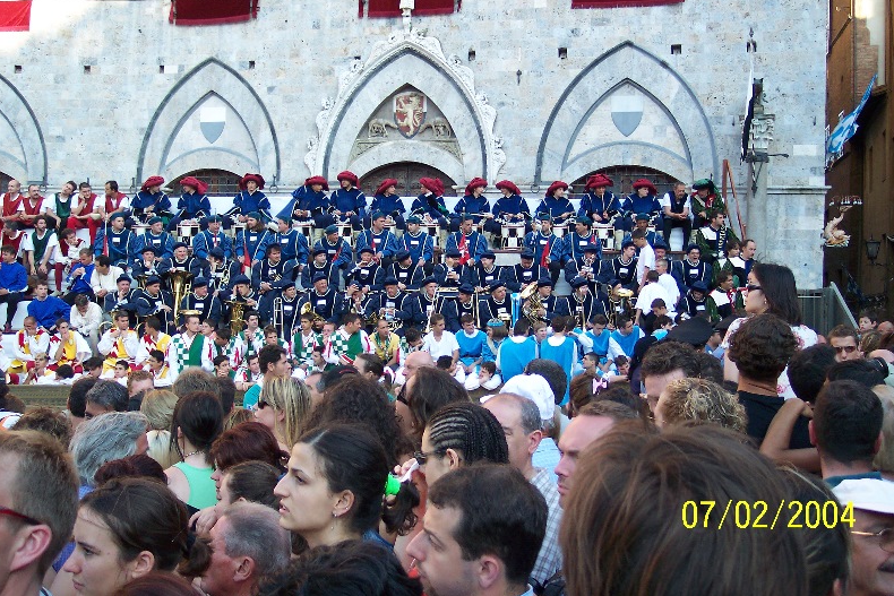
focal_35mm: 40
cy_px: 260
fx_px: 993
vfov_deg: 33.4
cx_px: 449
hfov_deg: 48.5
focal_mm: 8
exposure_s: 1/250
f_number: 2.8
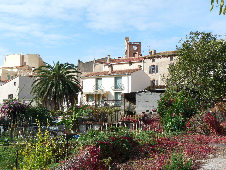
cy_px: 85
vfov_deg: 29.1
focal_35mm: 50
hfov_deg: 38.2
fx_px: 326
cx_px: 113
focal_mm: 9
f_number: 8
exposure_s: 1/160
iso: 100
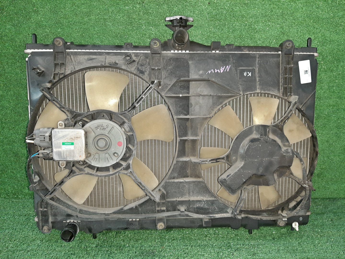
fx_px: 259
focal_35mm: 26
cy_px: 130
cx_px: 172
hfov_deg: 67.3
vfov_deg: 53.1
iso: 235
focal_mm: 3.93
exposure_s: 1/25
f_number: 1.7
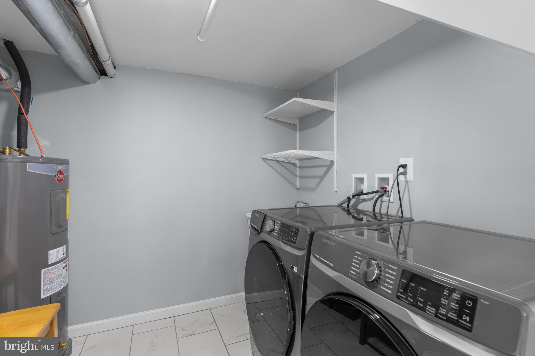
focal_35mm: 17
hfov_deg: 93.3
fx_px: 253
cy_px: 178
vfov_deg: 70.4
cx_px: 268
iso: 500
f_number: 8
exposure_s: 1/5
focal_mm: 17
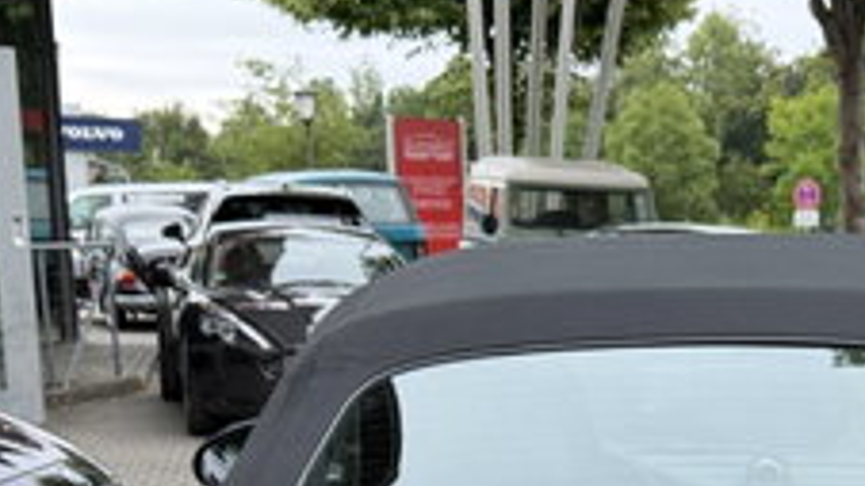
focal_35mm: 89
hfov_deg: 23.4
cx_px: 746
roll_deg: +0.5
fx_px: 2041
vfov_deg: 12.6
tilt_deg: -16.8
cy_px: 830
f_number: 1.78
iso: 64
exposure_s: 1/172
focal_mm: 6.76
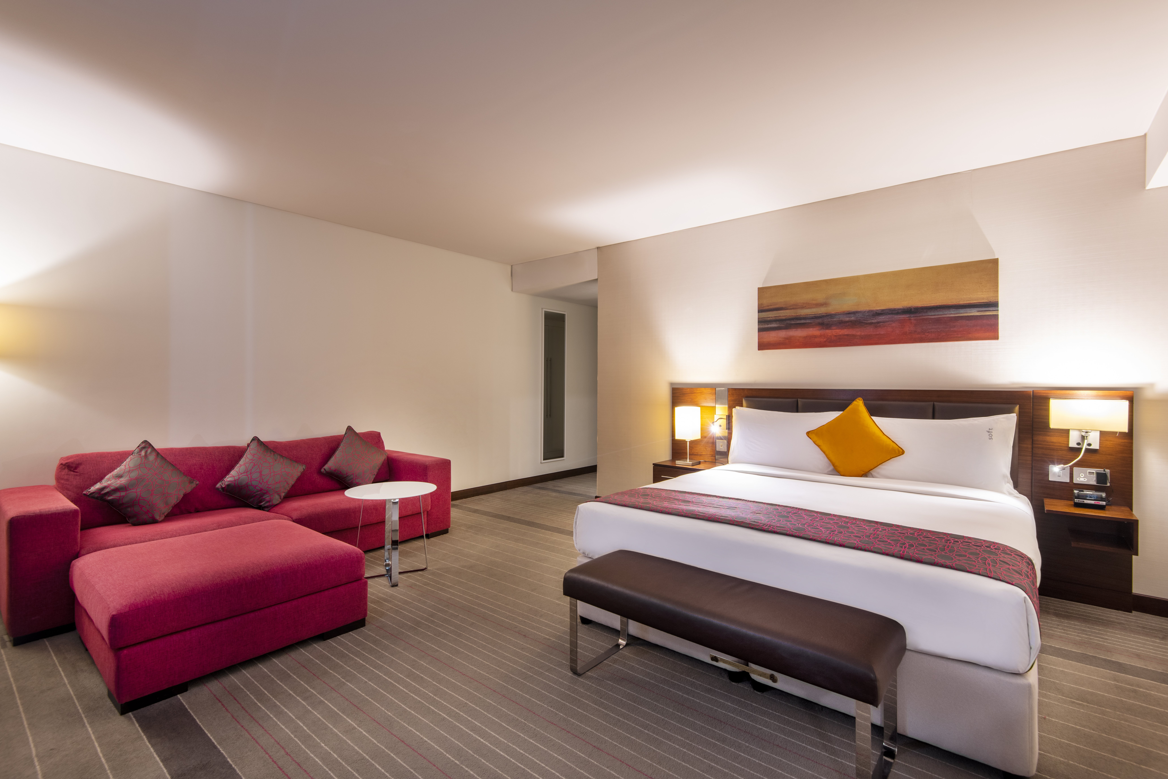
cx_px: 584
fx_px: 519
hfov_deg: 96.7
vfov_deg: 73.7
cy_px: 390
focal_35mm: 16
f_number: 8
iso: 100
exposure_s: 6
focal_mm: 16
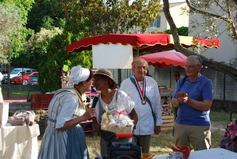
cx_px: 118
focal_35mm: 54
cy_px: 80
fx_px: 356
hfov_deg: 36.8
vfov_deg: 25.1
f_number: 5.6
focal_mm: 36
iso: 100
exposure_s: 1/125
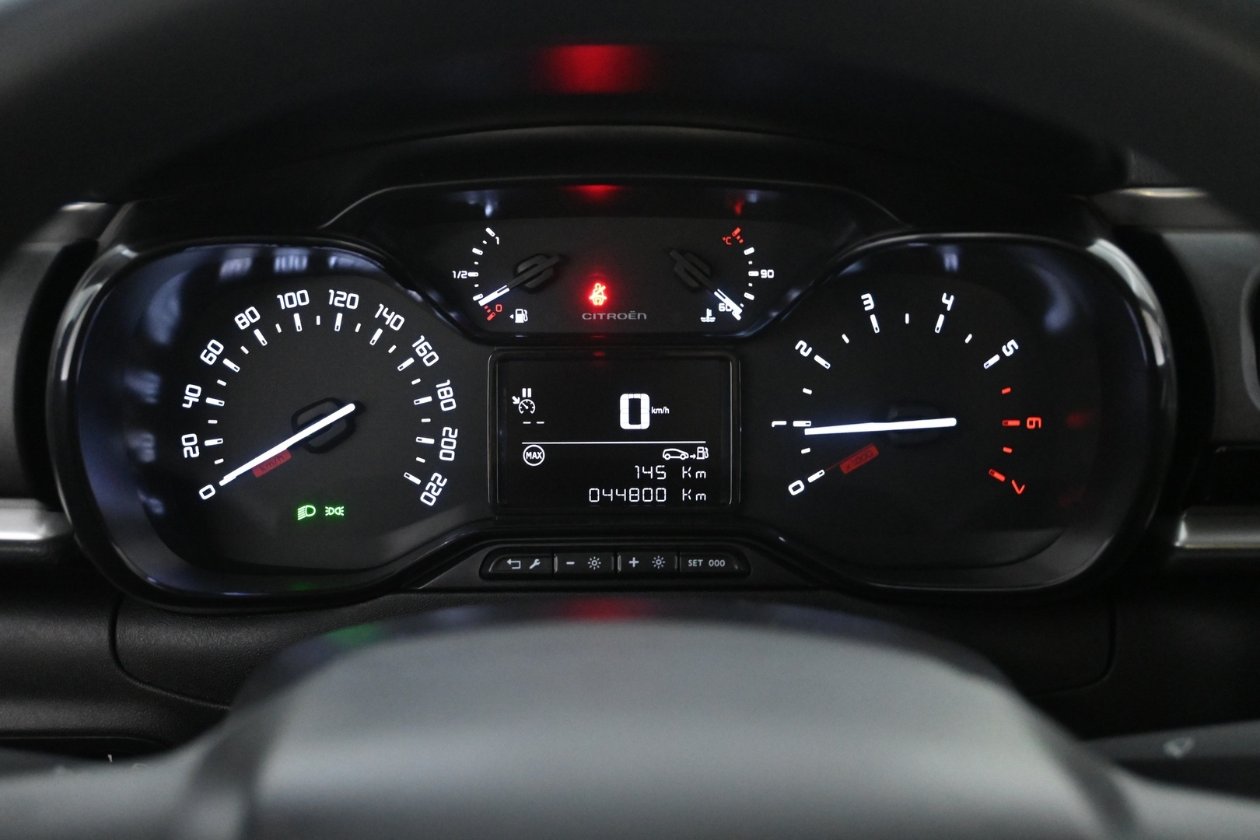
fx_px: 1470
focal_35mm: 42
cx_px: 630
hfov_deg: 46.4
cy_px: 420
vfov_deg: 31.9
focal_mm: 28
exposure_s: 1/30
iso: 5000
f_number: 4.5
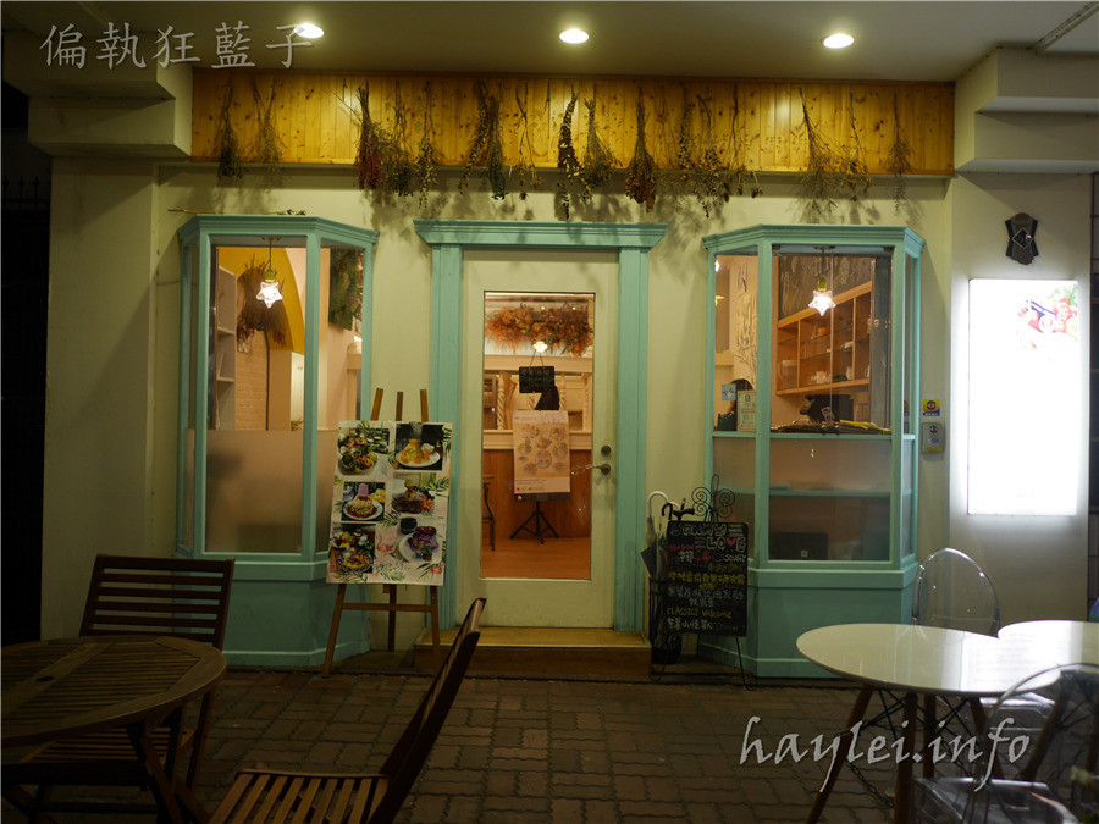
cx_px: 550
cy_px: 412
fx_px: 952
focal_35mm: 30
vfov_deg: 46.8
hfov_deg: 60.0
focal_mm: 15
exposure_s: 1/60
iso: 320
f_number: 1.7
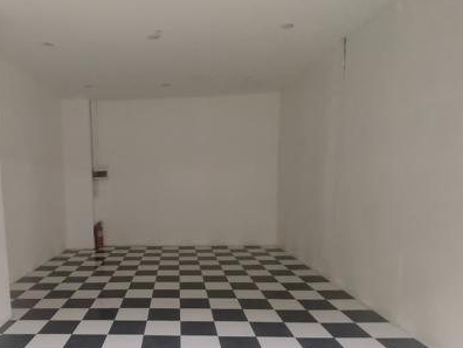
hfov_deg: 67.1
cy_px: 229
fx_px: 334
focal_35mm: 25
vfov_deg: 53.9
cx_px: 147
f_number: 2.2
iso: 500
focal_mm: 1.65
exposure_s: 1/20
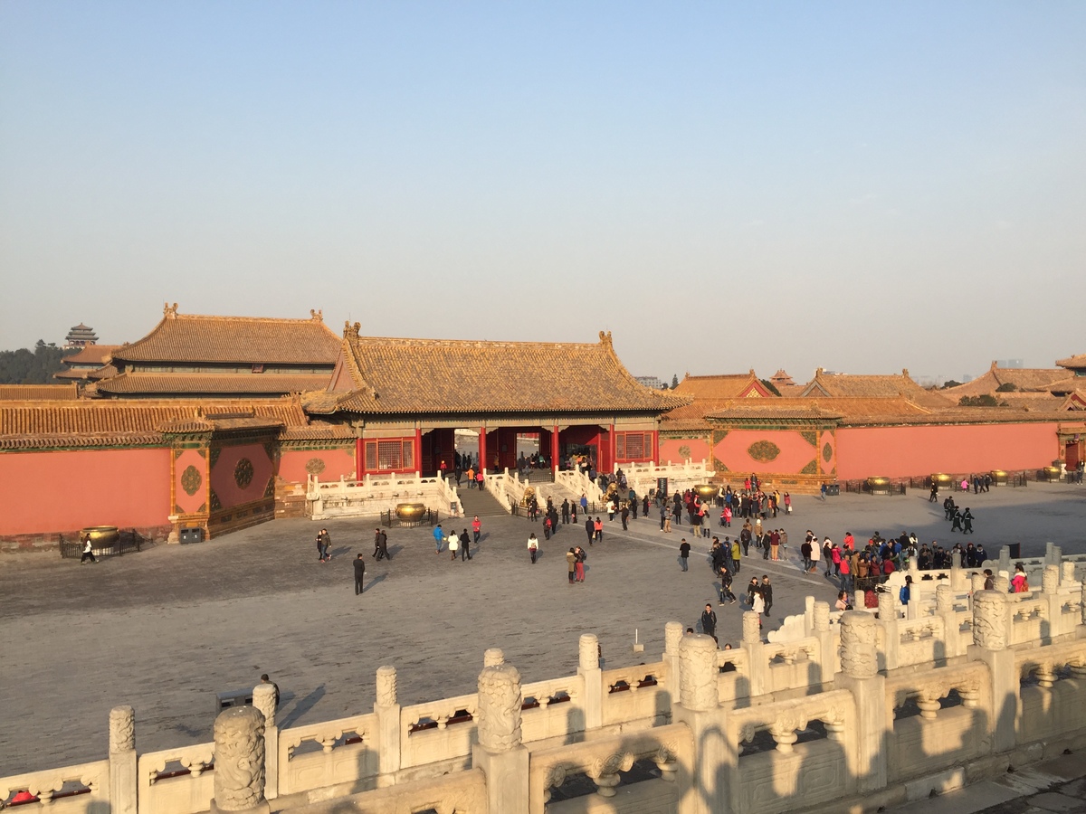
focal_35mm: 29
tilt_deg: -0.3
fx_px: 910
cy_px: 407
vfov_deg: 48.2
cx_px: 543
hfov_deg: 61.7
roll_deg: +0.2
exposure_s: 1/1163
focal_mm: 4.15
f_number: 2.2
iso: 32
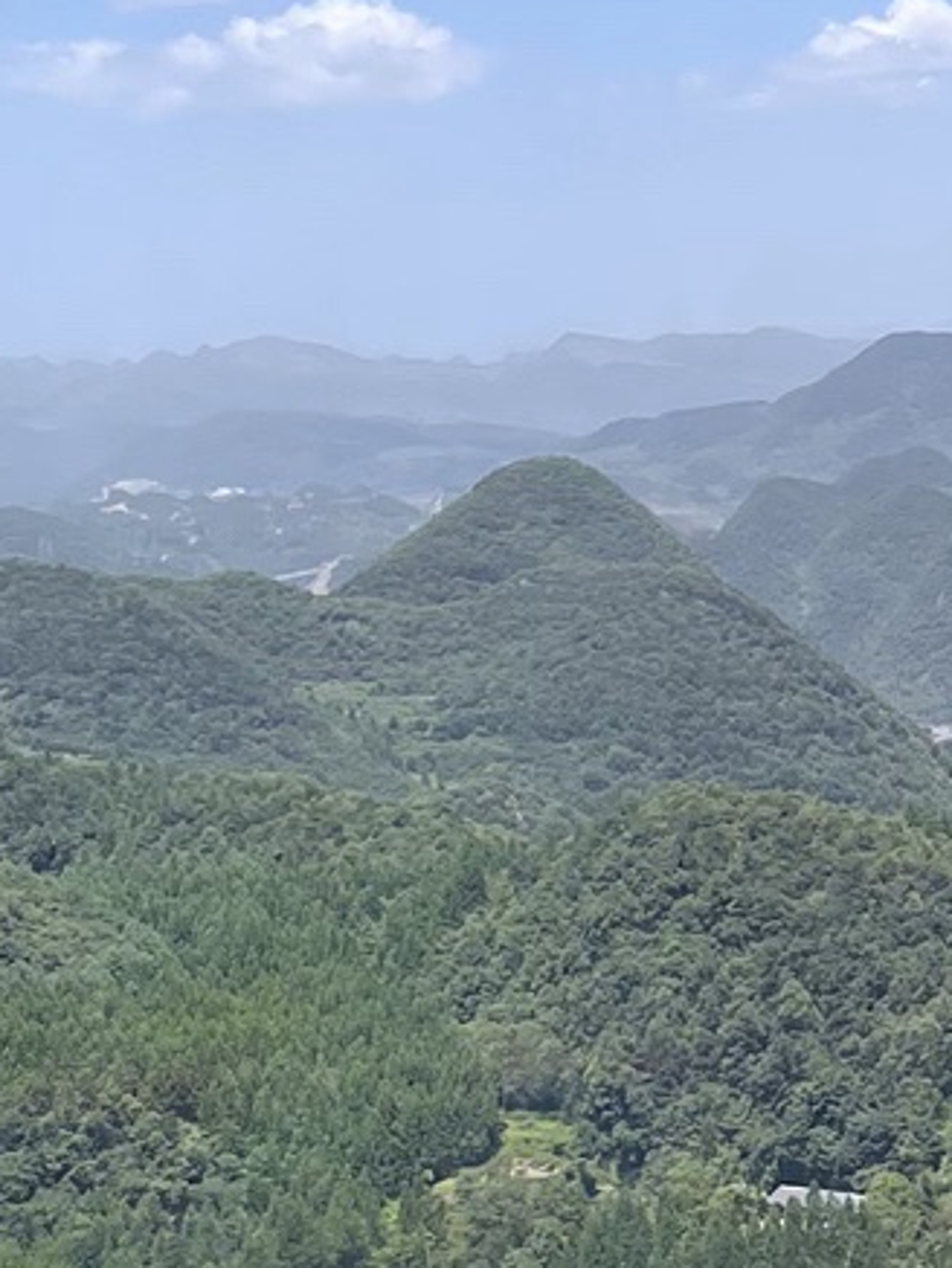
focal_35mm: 119
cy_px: 339
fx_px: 4361
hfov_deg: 12.0
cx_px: 1306
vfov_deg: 16.5
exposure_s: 1/1383
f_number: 1.6
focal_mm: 4.2
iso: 32
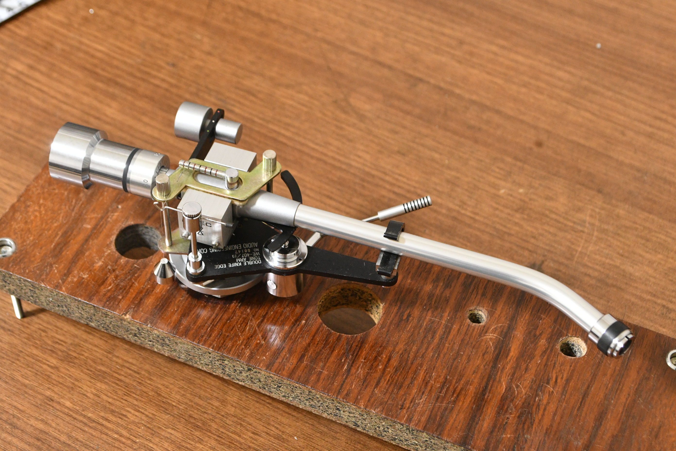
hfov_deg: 30.5
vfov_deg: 20.6
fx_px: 1239
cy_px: 226
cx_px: 338
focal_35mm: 66
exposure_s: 1/25
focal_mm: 44
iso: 3200
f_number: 9
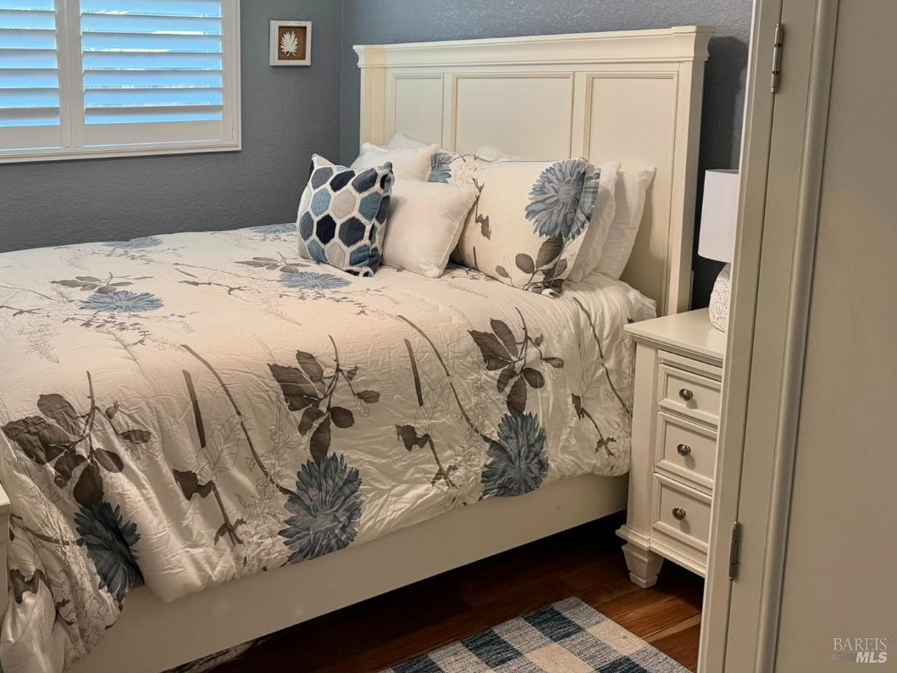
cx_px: 267
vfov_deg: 41.0
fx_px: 881
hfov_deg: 52.4
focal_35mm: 34
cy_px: 198
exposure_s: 1/120
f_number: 1.78
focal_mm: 6.76
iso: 320
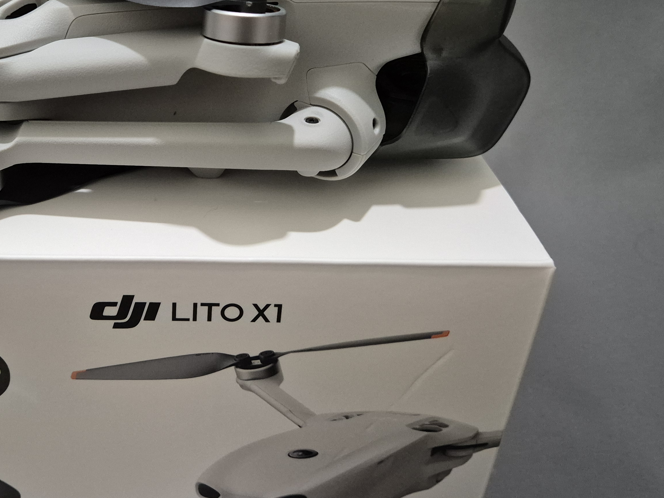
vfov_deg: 35.3
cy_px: 139
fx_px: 767
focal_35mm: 40
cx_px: 170
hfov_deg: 45.3
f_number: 1.8
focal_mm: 5.4
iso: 1250
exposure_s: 1/100
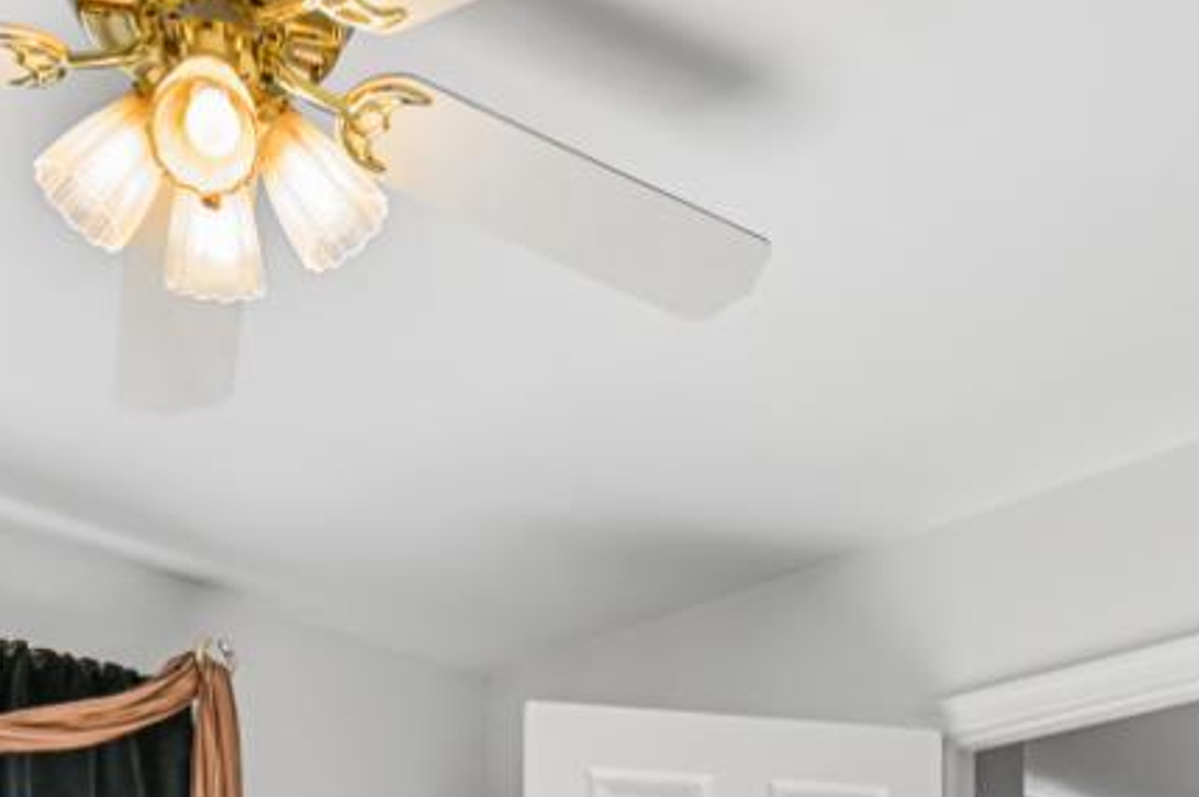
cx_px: 654
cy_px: 1284
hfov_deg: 35.7
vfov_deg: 19.9
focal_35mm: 56
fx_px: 1863
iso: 400
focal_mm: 16
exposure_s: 1/125
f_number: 8
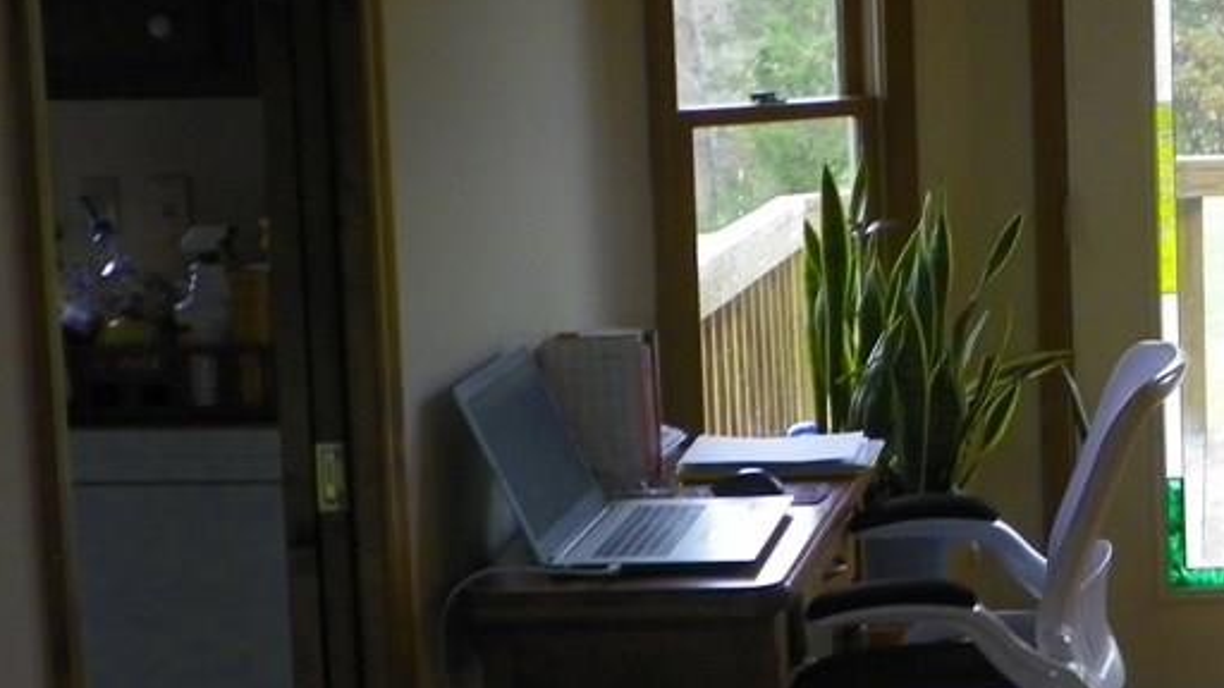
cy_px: 253
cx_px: 1176
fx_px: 2759
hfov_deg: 24.1
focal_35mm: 85
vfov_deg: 14.2
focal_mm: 6.9
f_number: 3.2
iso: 125
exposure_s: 1/30
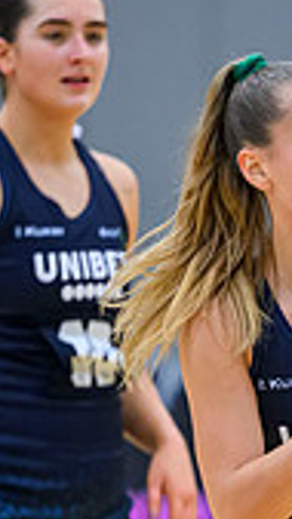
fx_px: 9805
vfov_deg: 3.0
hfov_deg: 1.7
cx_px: 549
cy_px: 528
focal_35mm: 712
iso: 4000
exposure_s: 1/1000
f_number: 2.8
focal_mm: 175
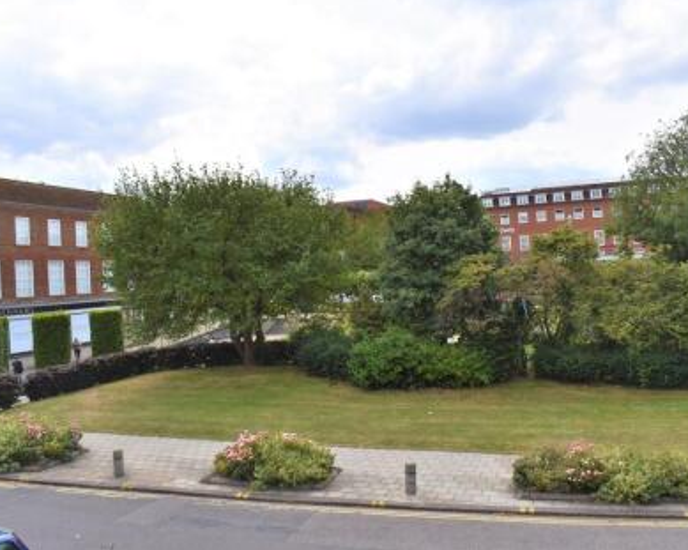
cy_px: 271
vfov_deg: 47.1
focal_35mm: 31
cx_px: 336
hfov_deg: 57.2
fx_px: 631
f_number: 10
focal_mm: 18
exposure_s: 1/200
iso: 100
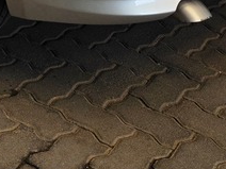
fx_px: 725
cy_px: -197
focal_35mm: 111
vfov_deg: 11.6
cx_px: -14
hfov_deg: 17.2
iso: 40
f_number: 1.7
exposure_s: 1/359
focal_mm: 6.25
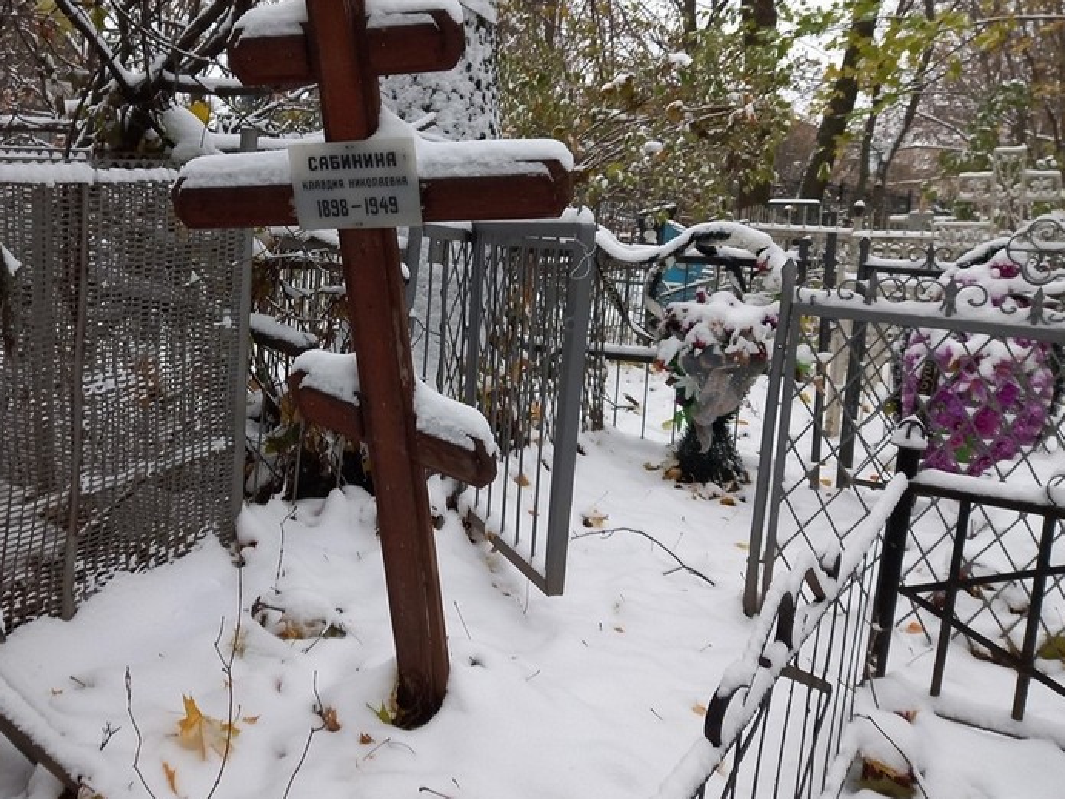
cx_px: 356
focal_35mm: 37
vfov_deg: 38.5
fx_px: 1138
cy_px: 317
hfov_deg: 49.3
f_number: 2
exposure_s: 1/50
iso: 80
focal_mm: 4.6
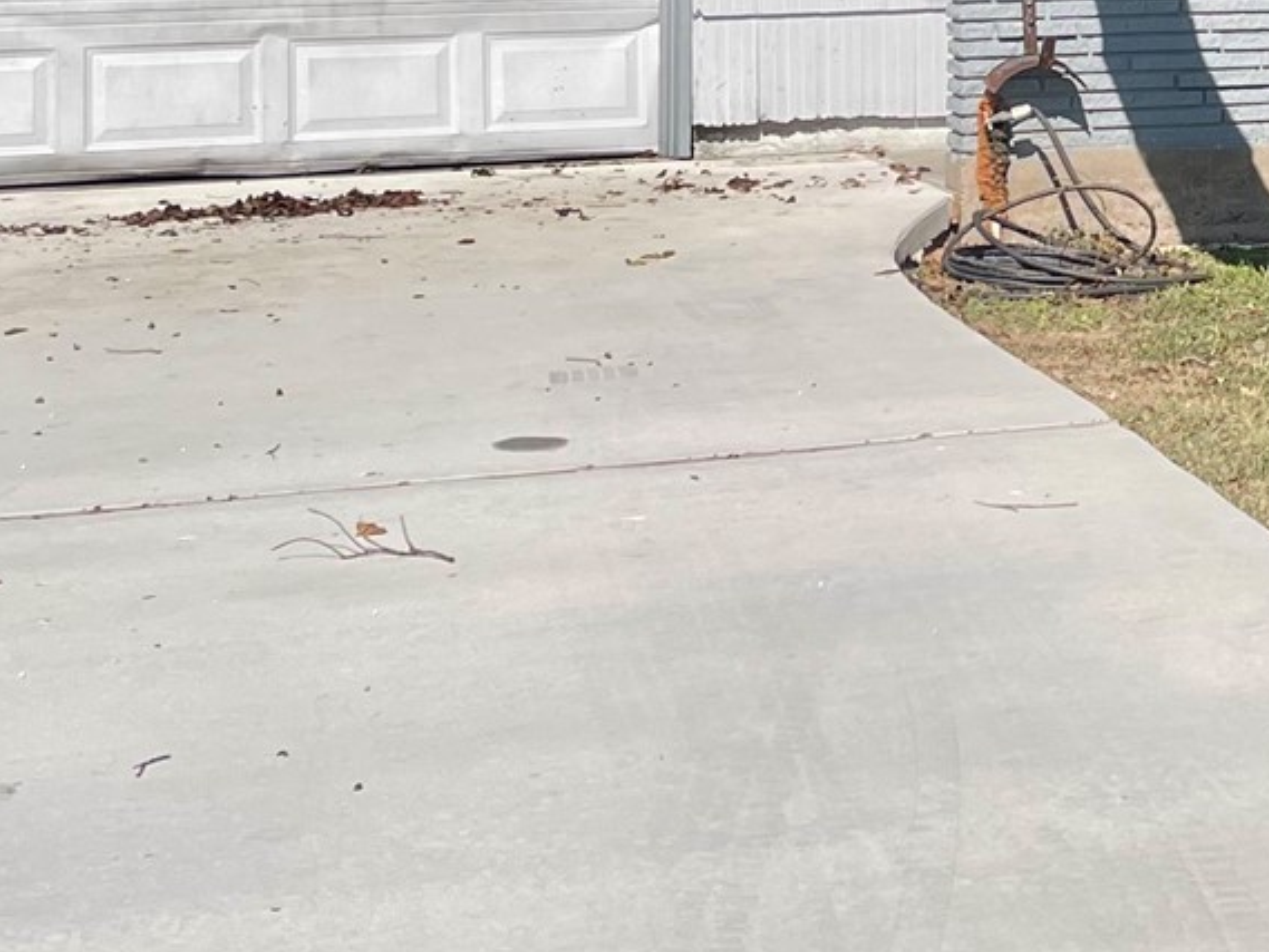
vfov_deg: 15.6
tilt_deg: +1.3
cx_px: 1583
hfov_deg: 20.2
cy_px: -292
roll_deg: +1.0
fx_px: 3300
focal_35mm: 90
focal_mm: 5.1
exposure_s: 1/4902
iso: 32
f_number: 1.6
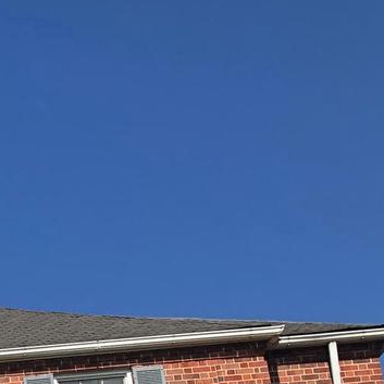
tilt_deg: +19.3
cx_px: -356
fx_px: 1268
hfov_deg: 14.6
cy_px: 579
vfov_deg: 15.8
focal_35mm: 101
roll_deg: +0.5
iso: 20
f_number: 1.8
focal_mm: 4
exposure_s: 1/2000
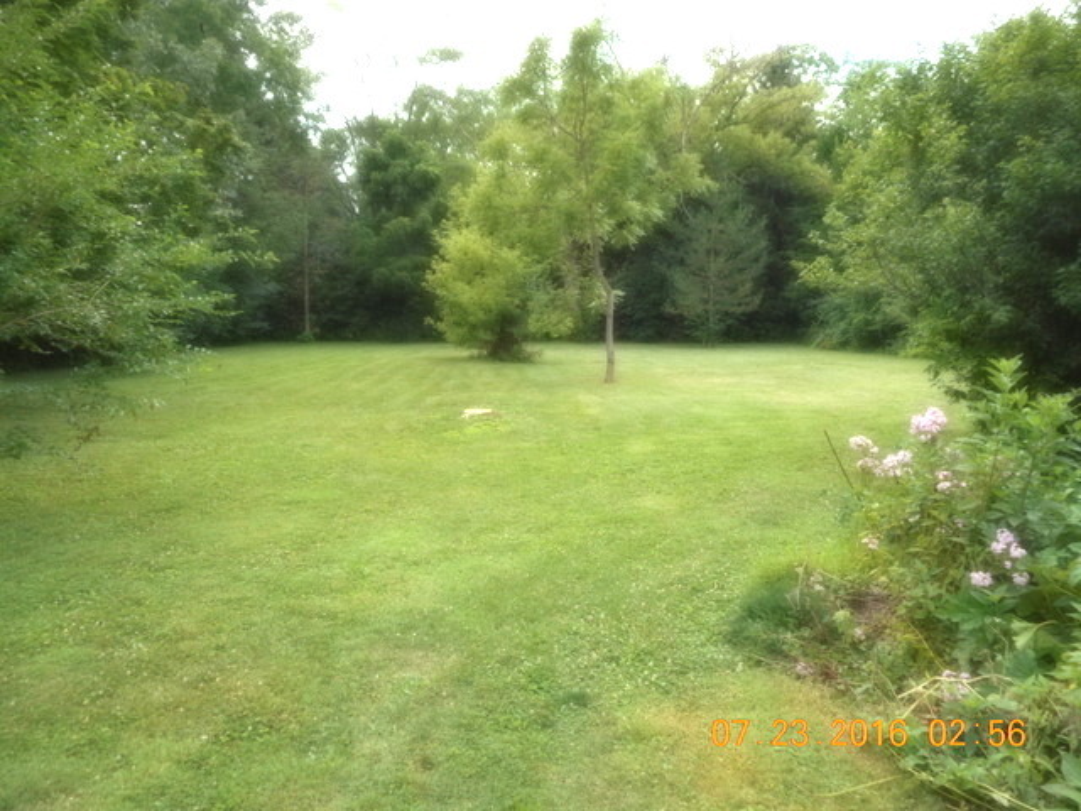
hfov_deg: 61.7
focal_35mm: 29
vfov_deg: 48.2
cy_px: 406
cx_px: 540
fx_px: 906
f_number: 4
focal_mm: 5.2
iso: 80
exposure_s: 1/160
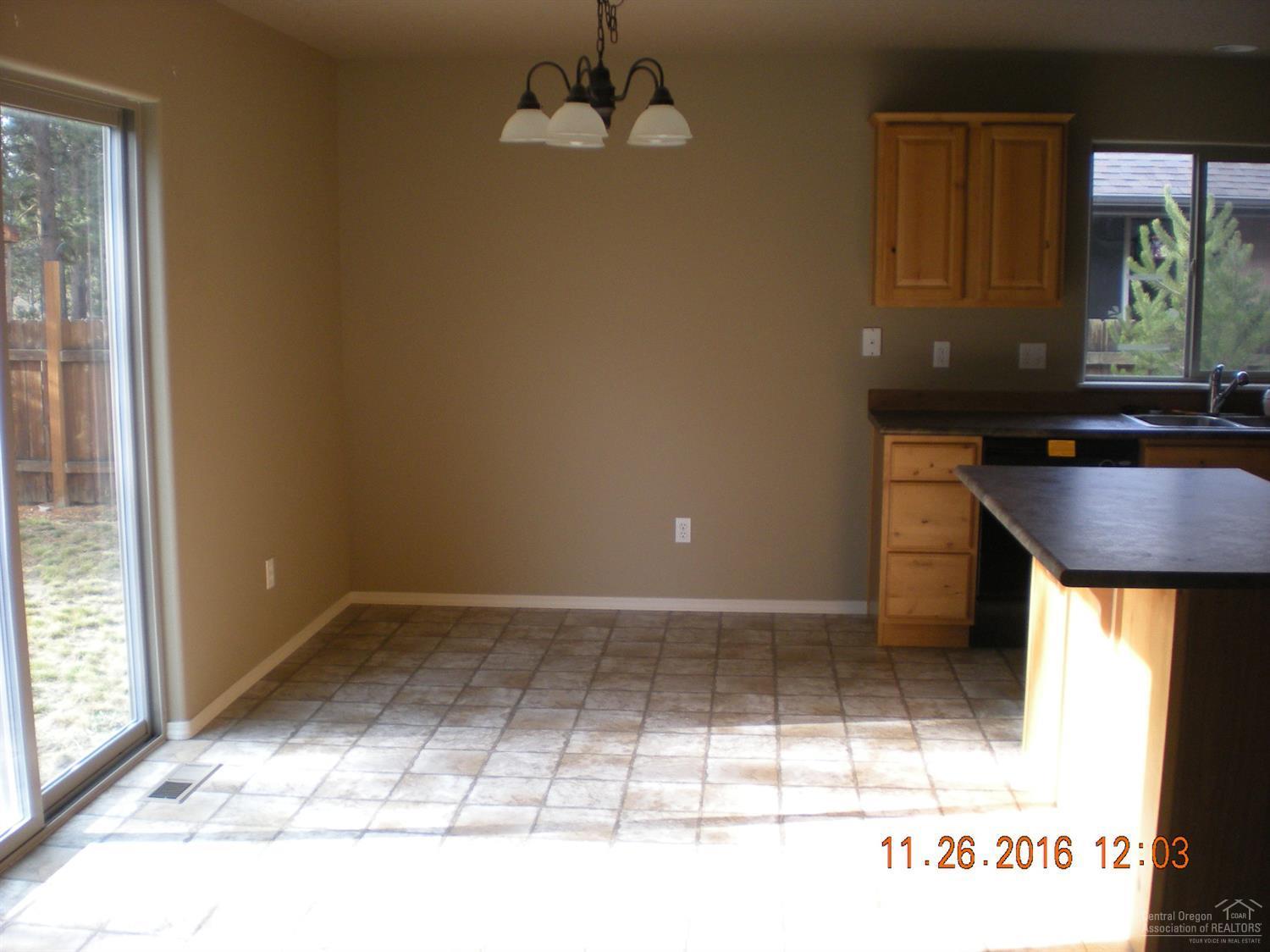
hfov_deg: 49.0
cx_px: 635
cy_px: 476
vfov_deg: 37.7
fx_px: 1394
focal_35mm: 38
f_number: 3.1
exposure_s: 1/88.6
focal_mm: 6.3
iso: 136
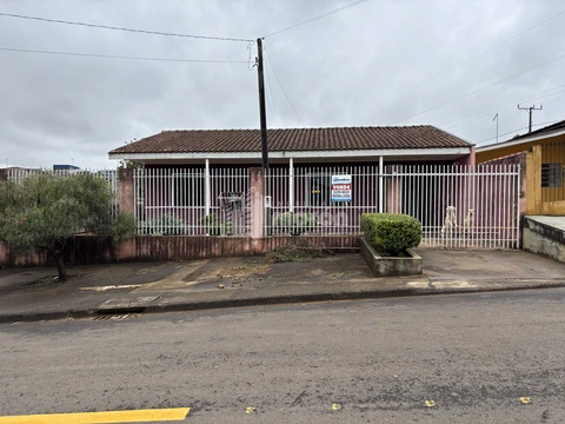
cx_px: 282
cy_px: 212
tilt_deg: -1.1
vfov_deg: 53.1
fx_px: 424
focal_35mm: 26
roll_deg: -0.1
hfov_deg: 67.3
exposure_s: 1/1295
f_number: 1.6
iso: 50
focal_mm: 5.96
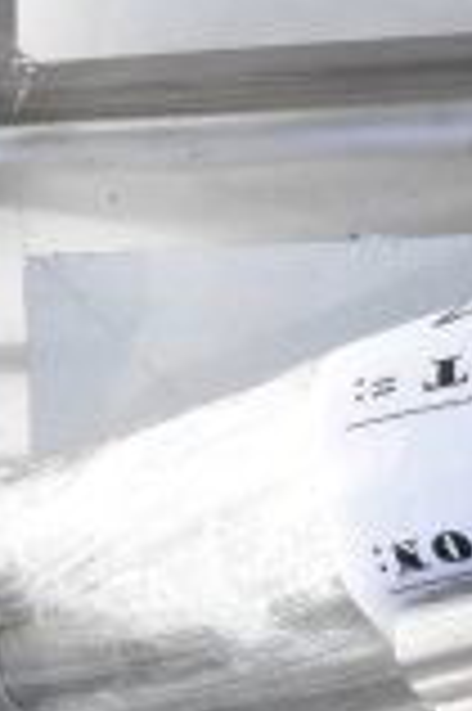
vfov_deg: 14.2
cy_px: 430
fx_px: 2856
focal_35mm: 145
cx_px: -872
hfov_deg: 8.2
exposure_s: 1/1600
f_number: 20
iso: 6400
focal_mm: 25
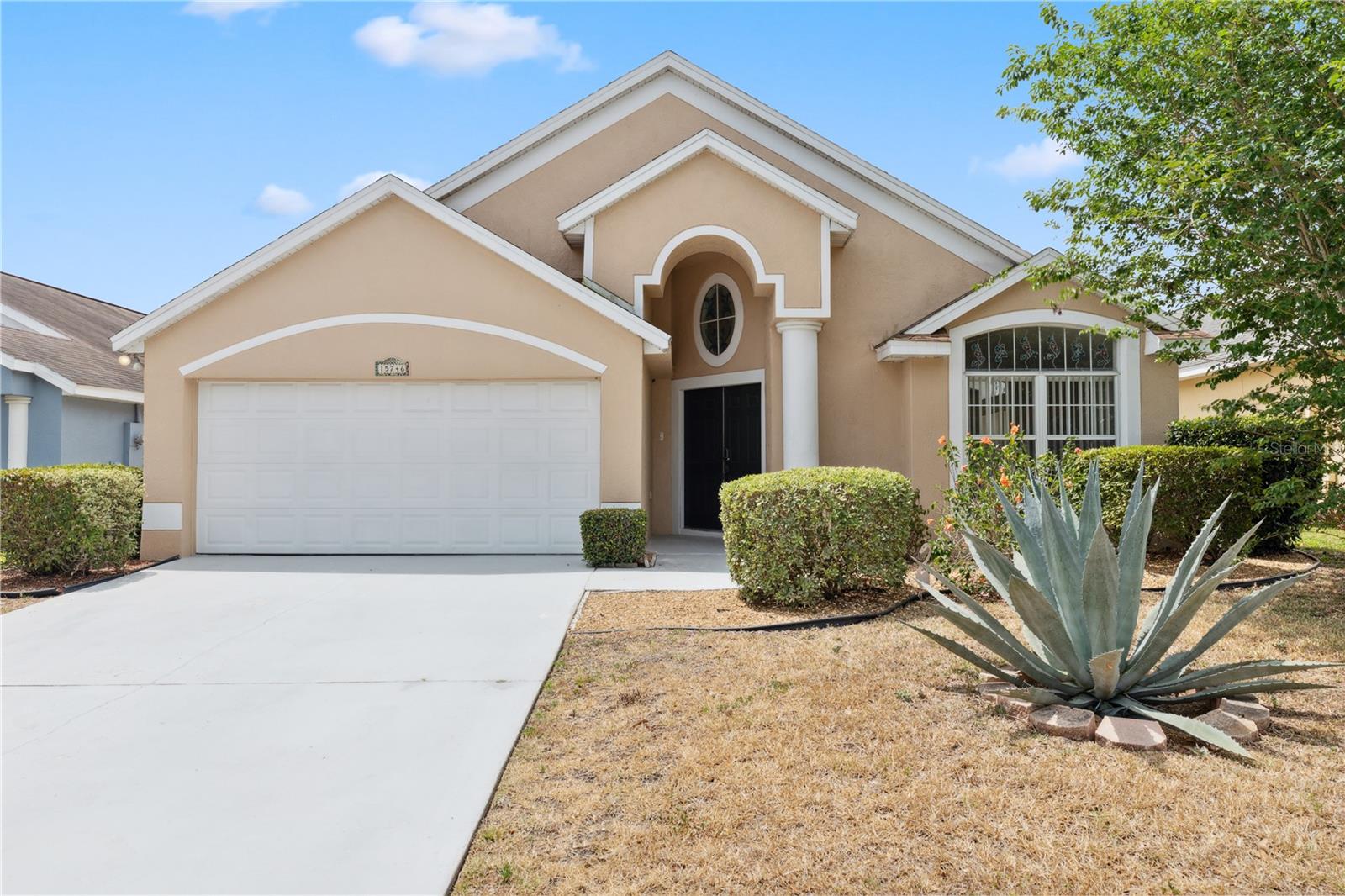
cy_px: 448
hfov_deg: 76.1
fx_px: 859
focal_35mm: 23
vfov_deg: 55.1
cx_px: 672
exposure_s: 1/500
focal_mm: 23
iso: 400
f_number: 8
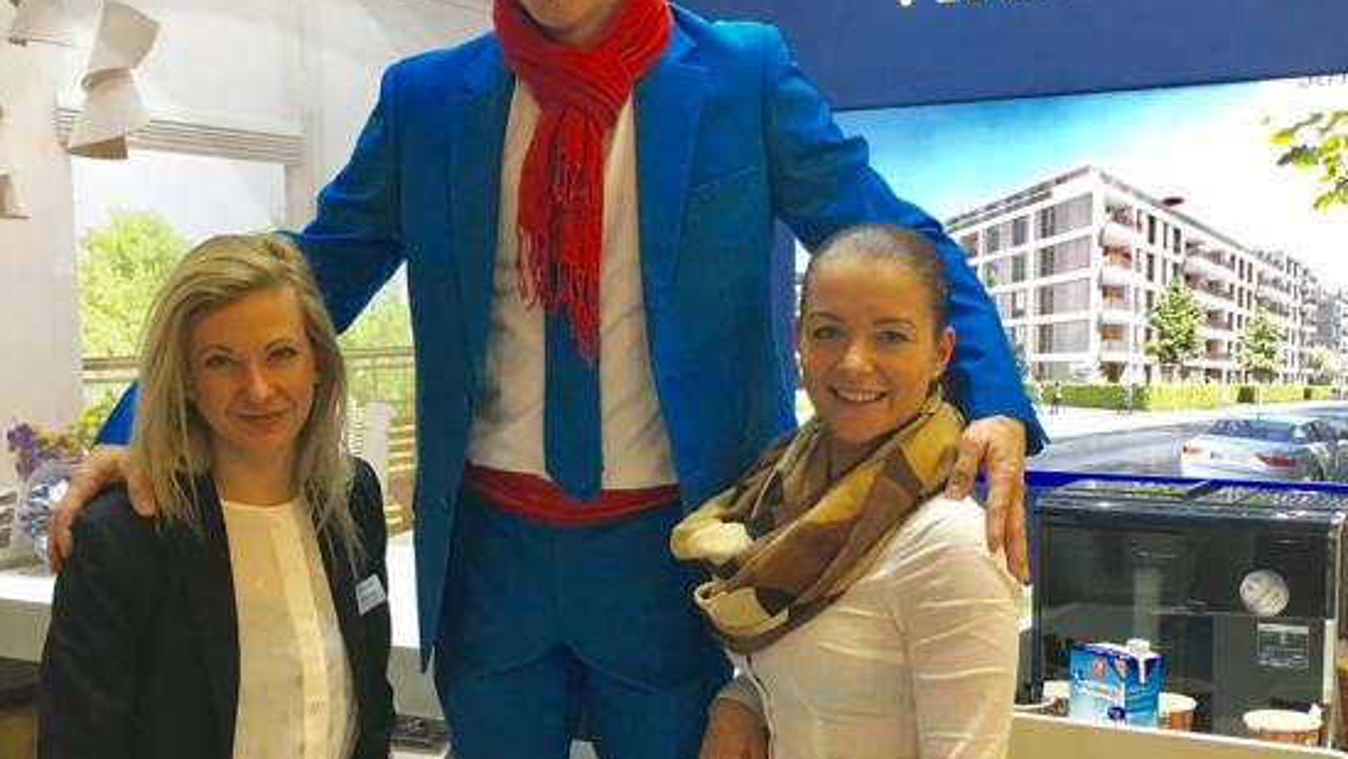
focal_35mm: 46
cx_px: 700
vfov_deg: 25.9
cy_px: 489
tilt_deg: -7.1
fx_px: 1644
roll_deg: -0.2
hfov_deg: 44.6
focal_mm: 4.15
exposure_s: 1/33
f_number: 2.2
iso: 64
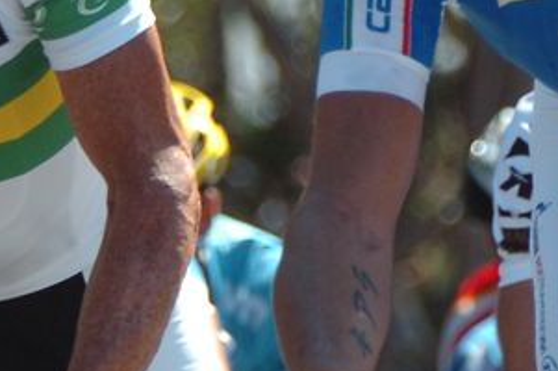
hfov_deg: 1.8
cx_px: 780
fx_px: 17573
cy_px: 51
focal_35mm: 1135
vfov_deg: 1.2
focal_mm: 190
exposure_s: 1/640
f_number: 5.6
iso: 500
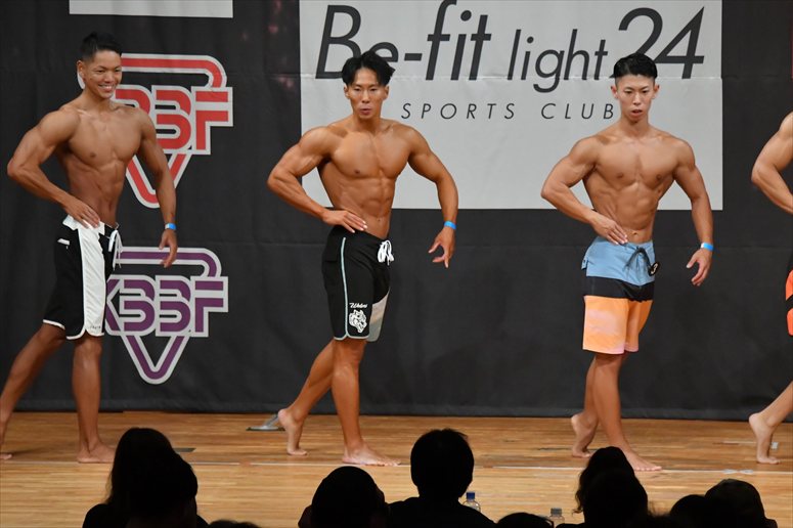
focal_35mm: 255
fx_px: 5614
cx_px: 396
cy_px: 264
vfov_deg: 5.4
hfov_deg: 8.1
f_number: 5.6
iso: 6400
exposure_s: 1/400
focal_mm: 170
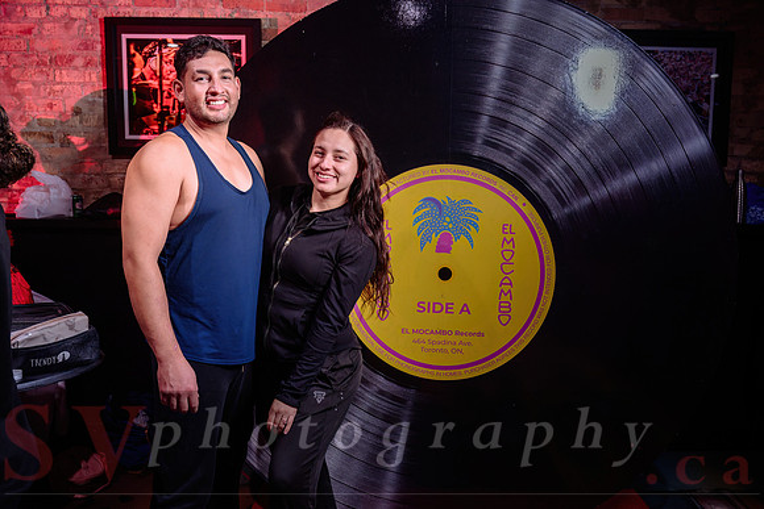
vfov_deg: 43.0
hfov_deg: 61.1
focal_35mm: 30
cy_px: 254
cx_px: 382
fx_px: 647
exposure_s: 1/60
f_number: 4.5
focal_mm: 30.5
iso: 1000
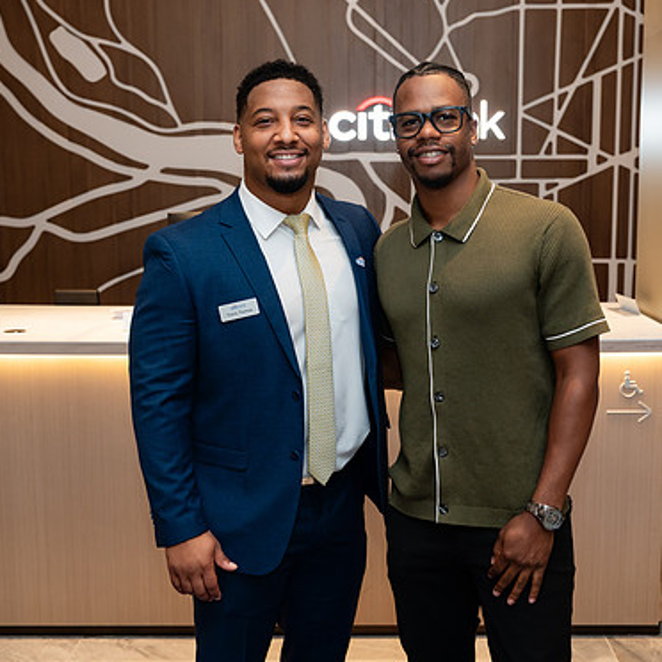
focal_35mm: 48
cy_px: 322
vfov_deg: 35.4
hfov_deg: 35.3
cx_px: 378
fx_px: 1039
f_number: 4
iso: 640
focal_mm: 34.5
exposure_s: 1/160
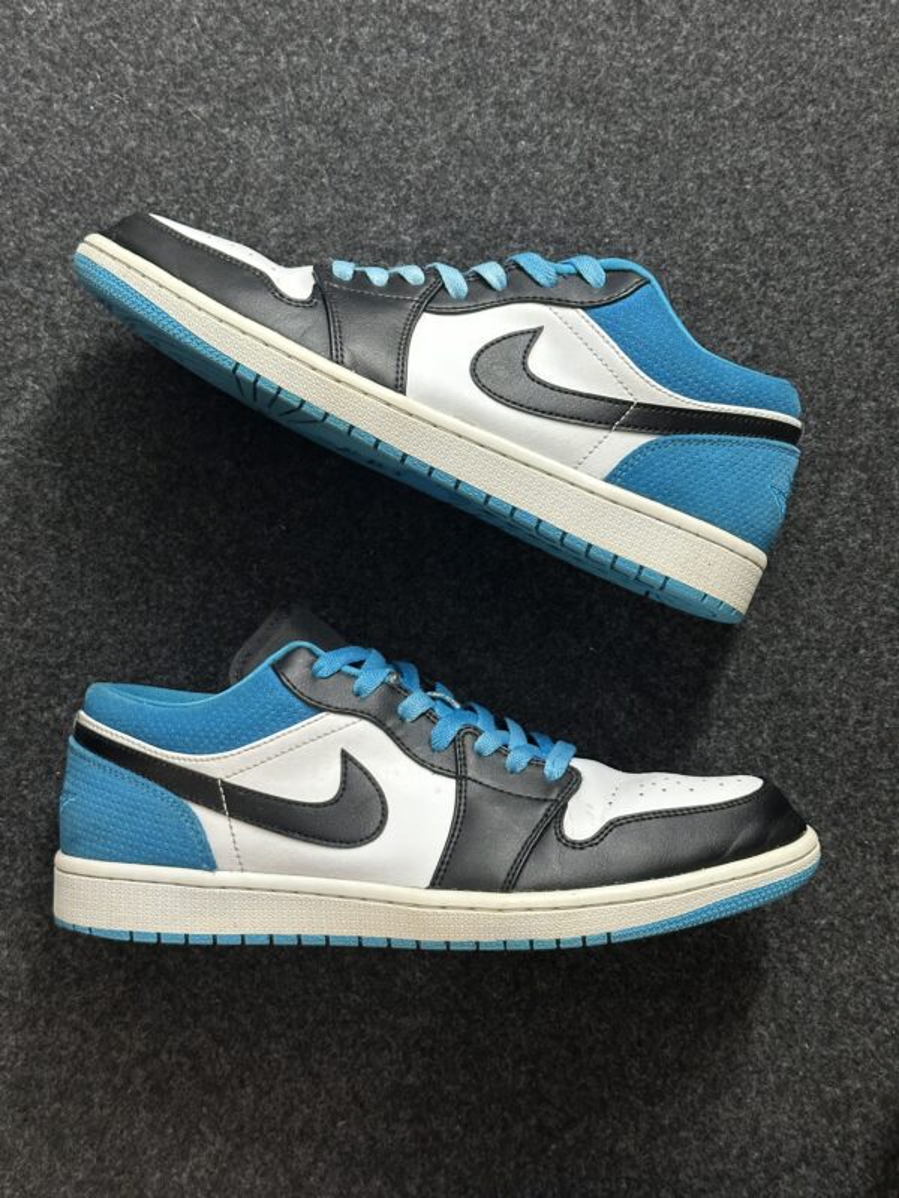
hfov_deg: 30.3
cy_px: 599
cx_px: 450
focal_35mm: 48
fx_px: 1661
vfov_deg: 39.6
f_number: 1.78
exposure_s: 1/40
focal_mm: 6.86
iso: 320
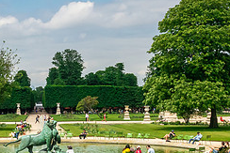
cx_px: 49
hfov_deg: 18.9
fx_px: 684
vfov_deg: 12.8
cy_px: 118
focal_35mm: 107
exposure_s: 1/640
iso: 1000
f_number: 6.3
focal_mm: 16.62
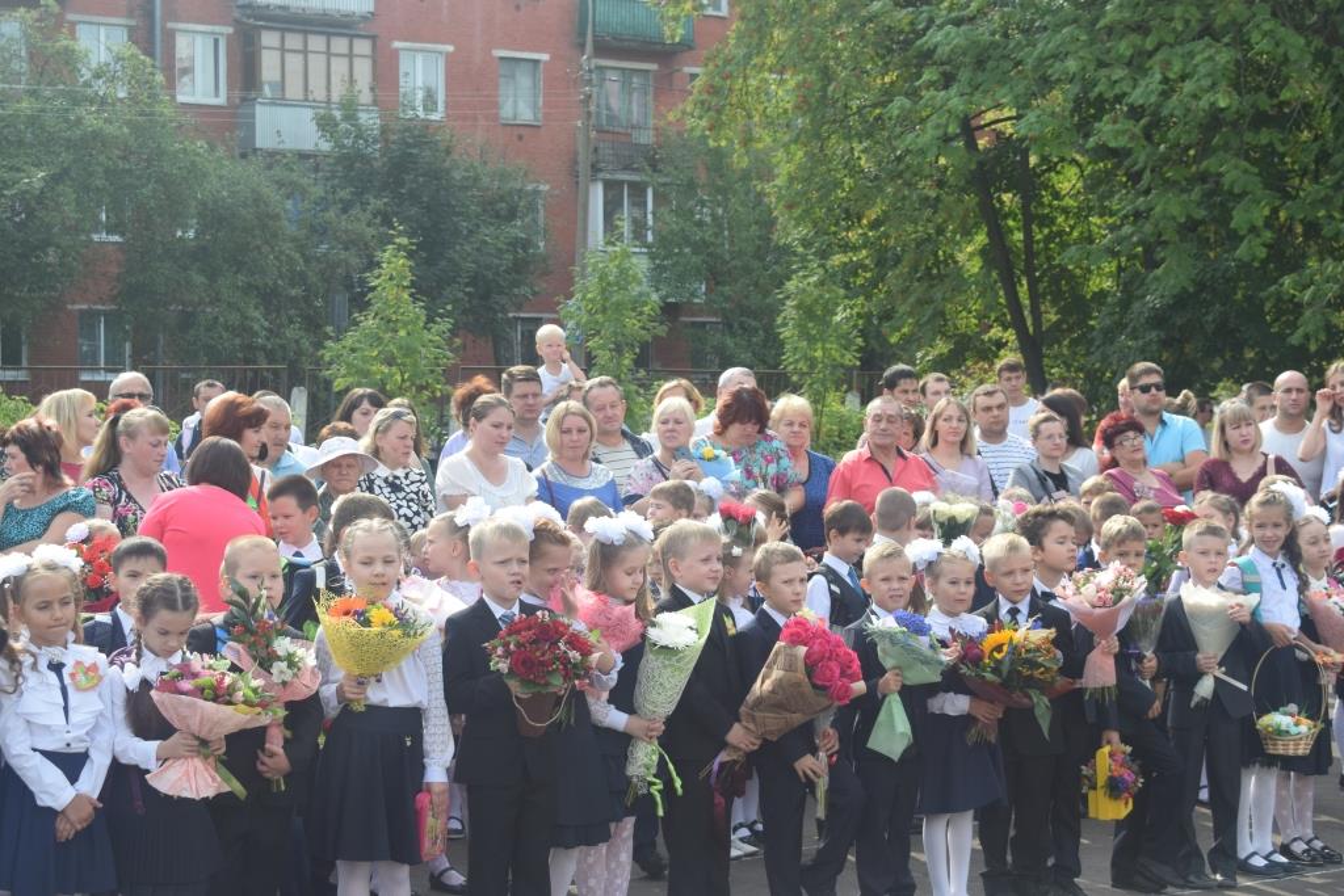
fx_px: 2688
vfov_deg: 18.9
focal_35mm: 72
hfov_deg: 28.1
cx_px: 672
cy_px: 448
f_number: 8
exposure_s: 1/250
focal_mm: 48
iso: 400
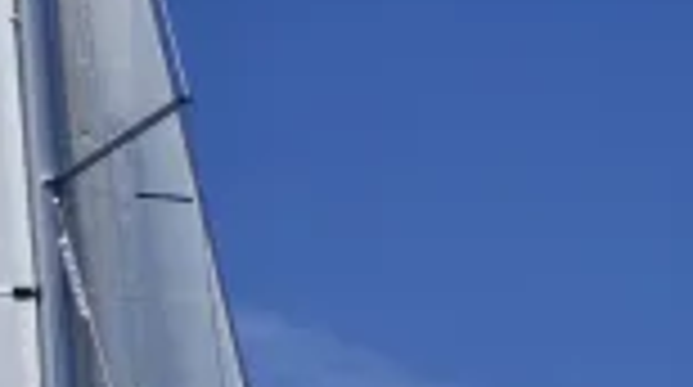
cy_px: 968
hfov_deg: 7.8
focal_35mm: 276
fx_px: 5063
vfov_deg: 4.3
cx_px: 4
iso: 200
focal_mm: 30
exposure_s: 1/800
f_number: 13
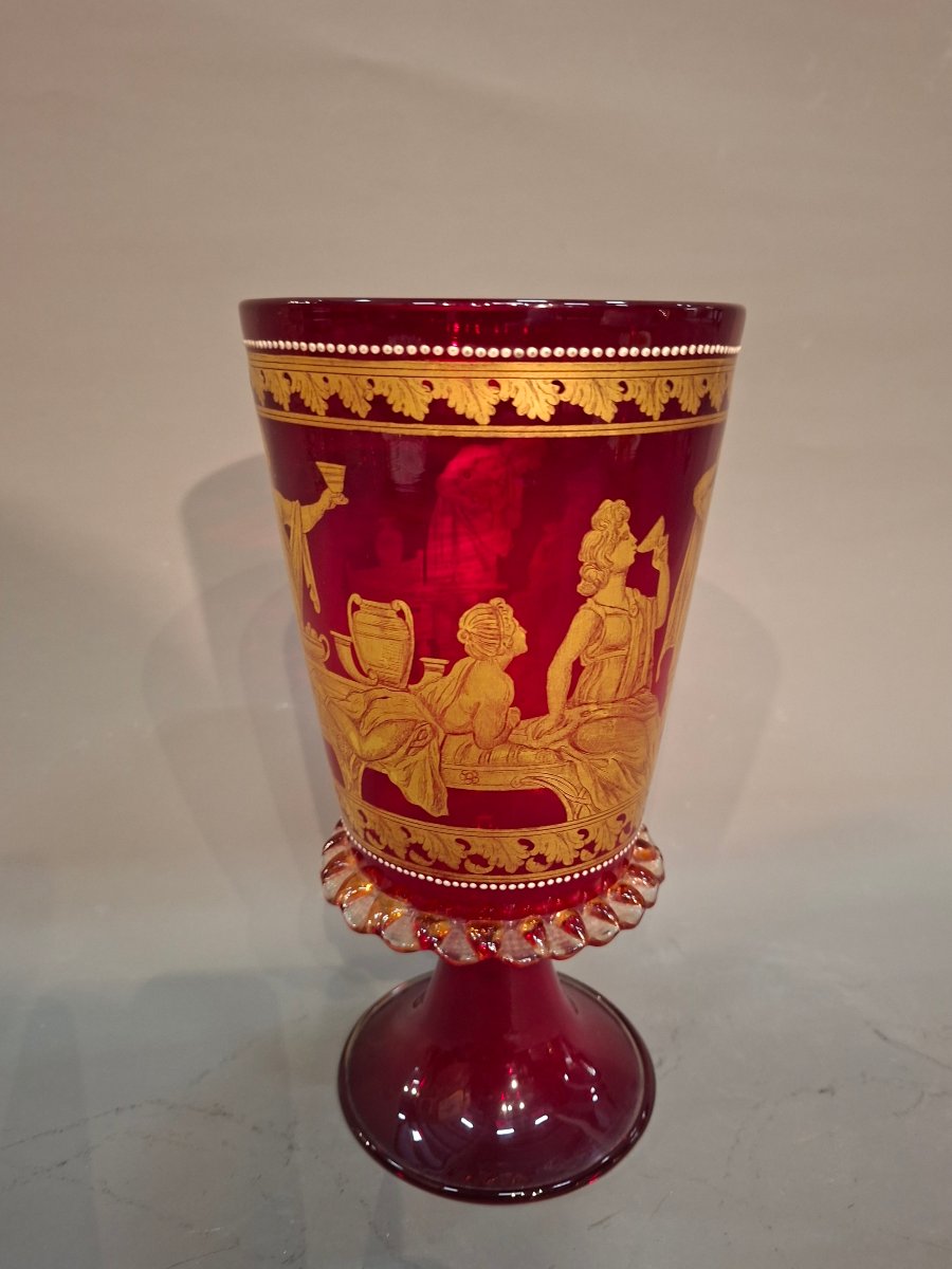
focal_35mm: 23
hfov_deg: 58.9
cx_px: 476
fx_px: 843
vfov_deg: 73.9
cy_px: 634
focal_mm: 5.54
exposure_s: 1/25
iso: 400
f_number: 1.8
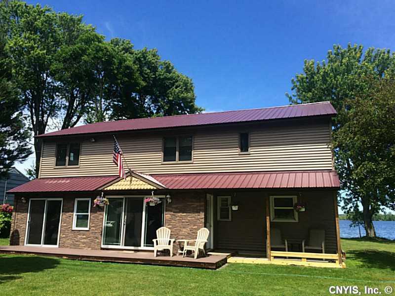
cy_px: 148
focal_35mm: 29
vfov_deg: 48.2
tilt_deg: +10.5
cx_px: 198
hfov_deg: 61.7
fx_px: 331
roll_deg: -1.0
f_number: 2.2
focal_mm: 4.15
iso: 32
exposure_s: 1/1172
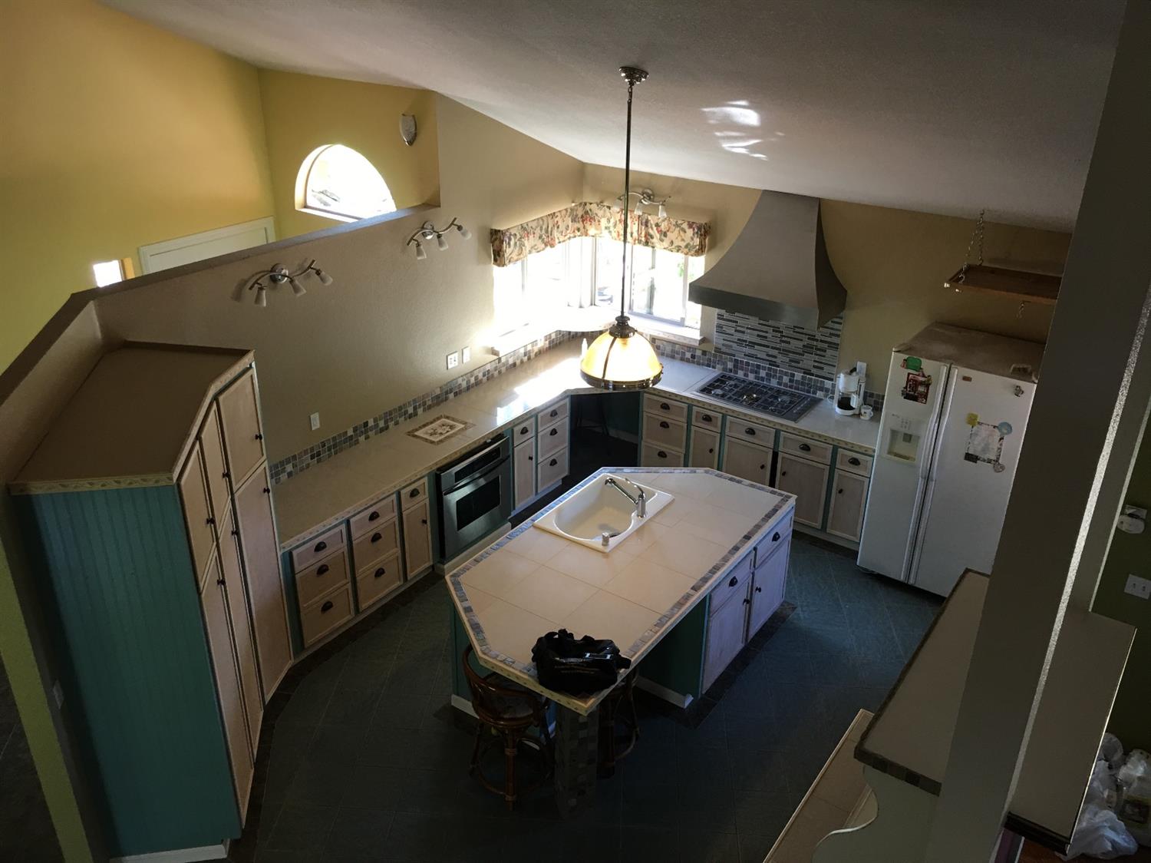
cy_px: 432
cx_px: 576
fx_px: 964
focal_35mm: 29
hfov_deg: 61.7
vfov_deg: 48.2
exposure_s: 1/15
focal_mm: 4.15
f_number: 2.2
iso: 40
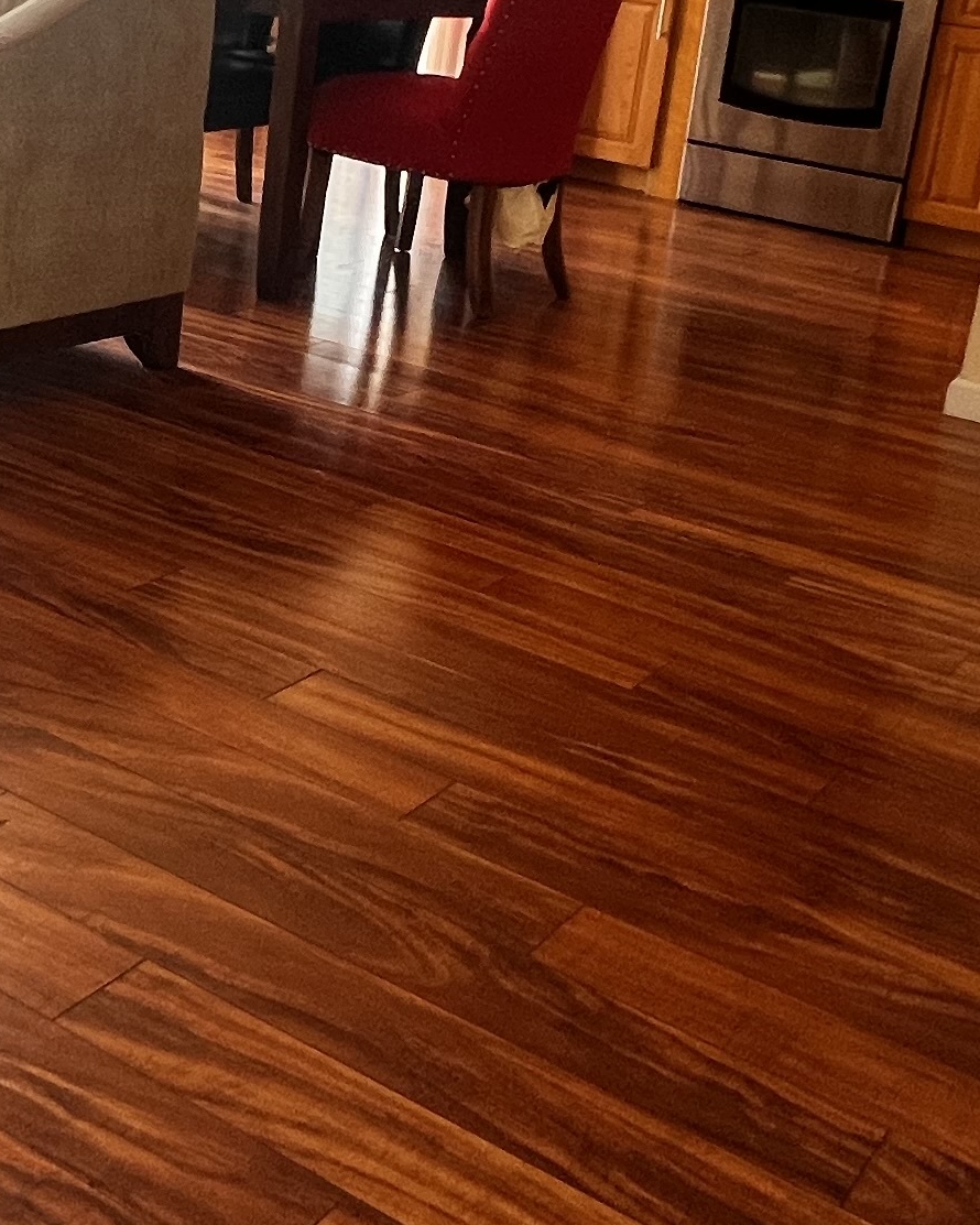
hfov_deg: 32.6
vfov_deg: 39.8
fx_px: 1667
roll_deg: -7.2
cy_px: 405
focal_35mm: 46
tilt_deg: -18.1
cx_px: 356
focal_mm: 1.57
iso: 160
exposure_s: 1/99
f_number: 1.8
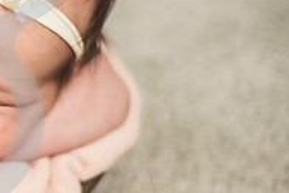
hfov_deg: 13.0
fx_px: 1205
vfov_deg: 9.2
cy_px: 52
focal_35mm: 150
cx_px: -132
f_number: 1.8
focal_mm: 50
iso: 1000
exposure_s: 1/125
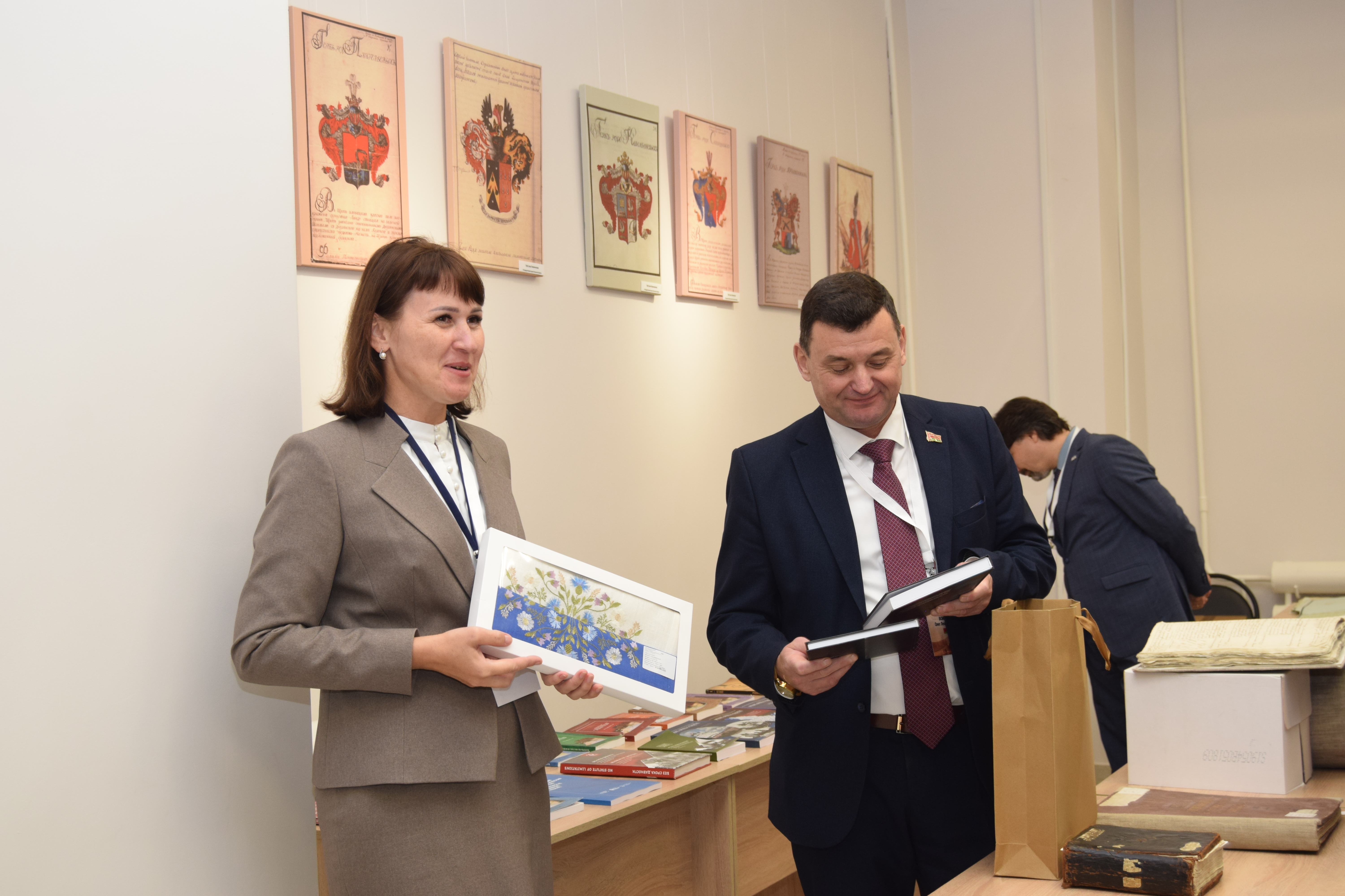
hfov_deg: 42.3
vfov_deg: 28.9
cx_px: 672
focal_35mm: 46
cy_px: 448
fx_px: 1737
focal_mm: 31
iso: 560
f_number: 5.6
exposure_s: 1/125
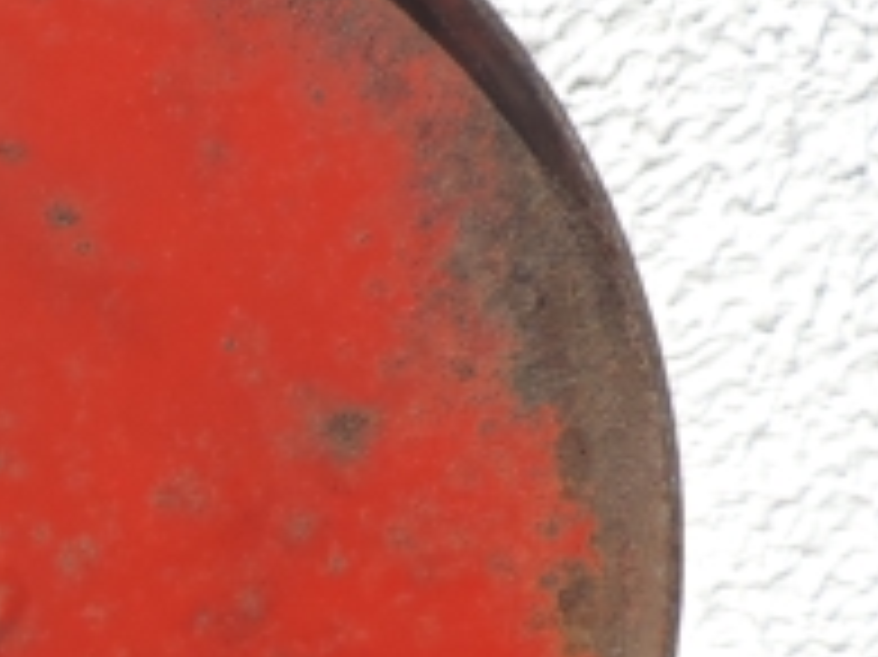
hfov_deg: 23.1
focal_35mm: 74
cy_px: 508
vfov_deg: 19.7
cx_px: -288
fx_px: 1876
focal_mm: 4.3
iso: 80
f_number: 3.3
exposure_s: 1/1250
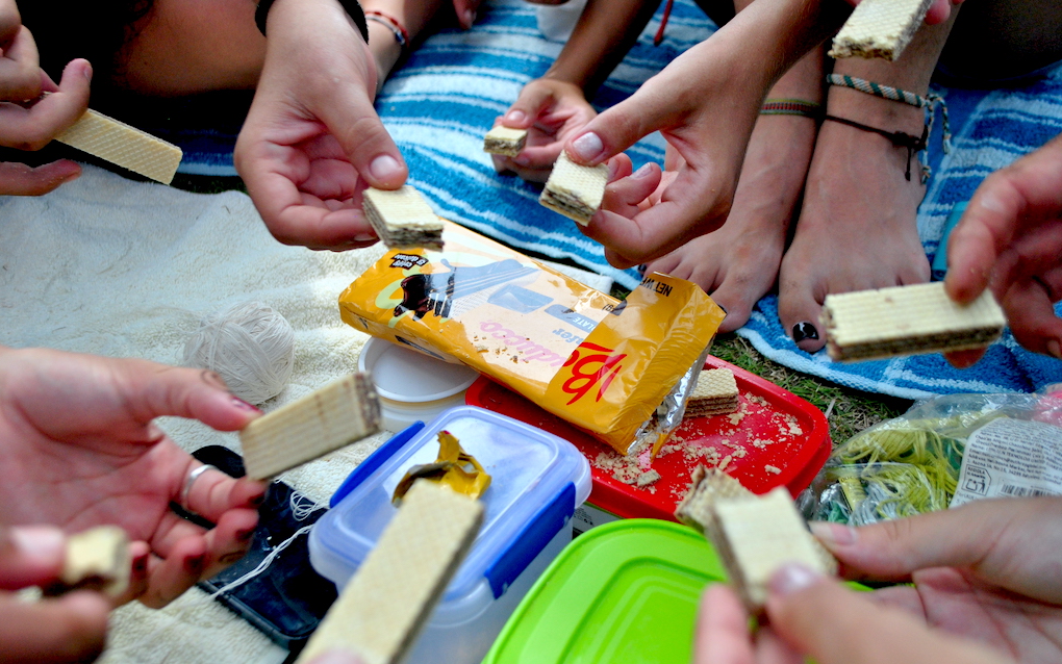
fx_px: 1245
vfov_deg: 29.9
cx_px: 530
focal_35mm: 43
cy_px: 343
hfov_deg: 46.2
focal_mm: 28
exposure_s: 1/1000
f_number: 5
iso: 400
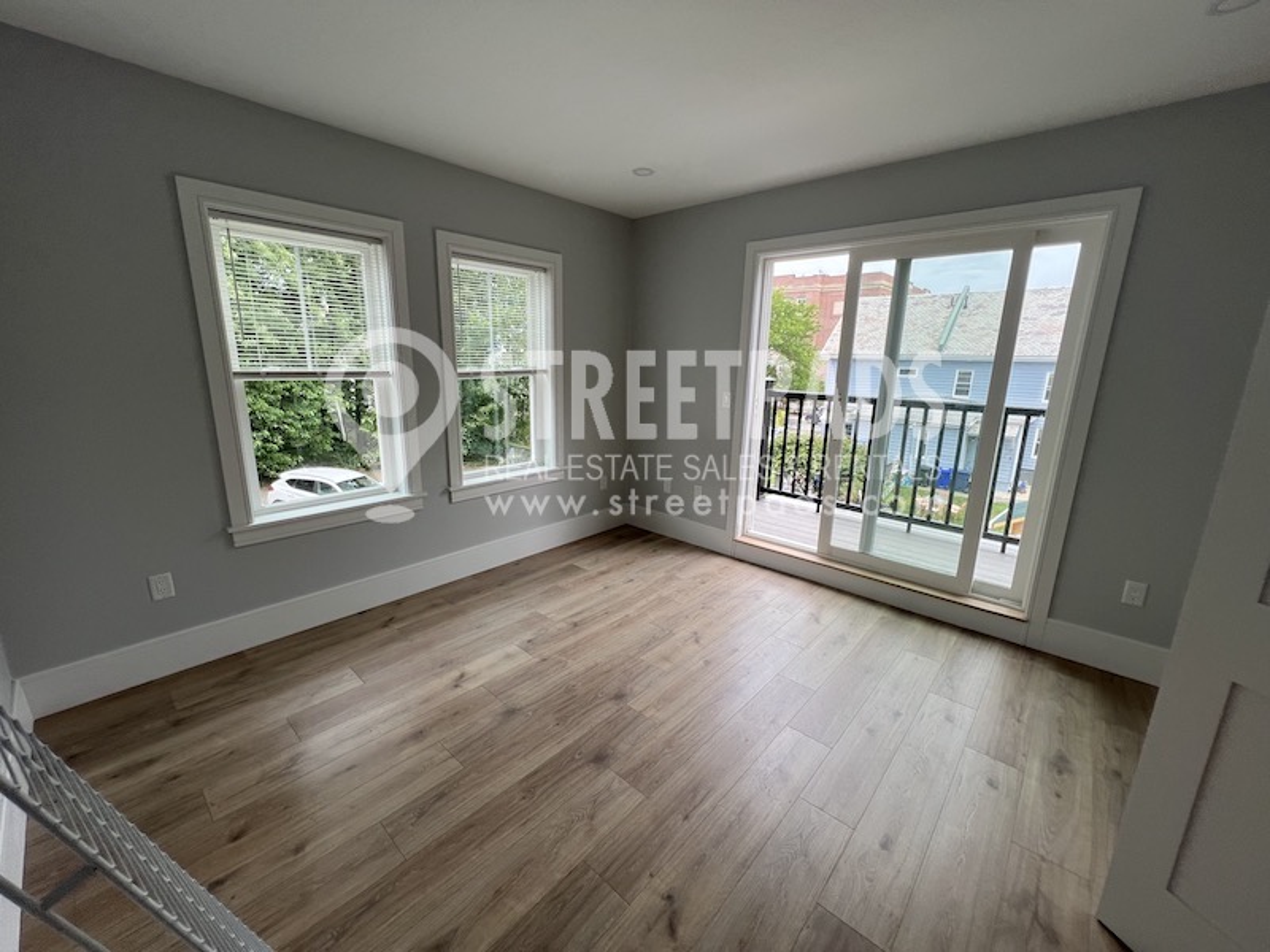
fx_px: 477
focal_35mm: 13
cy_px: 476
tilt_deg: -11.9
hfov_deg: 106.2
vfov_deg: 89.9
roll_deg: -1.4
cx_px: 635
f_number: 1.8
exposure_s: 1/229
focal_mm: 1.57
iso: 32
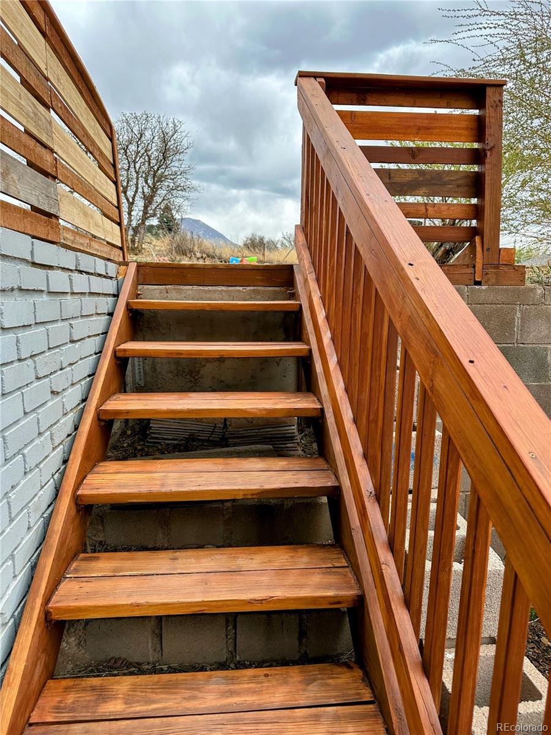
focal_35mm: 24
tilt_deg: -5.3
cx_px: 276
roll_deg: +0.4
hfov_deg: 56.8
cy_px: 368
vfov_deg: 71.6
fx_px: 509
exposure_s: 1/1473
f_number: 1.78
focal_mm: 6.86
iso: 80
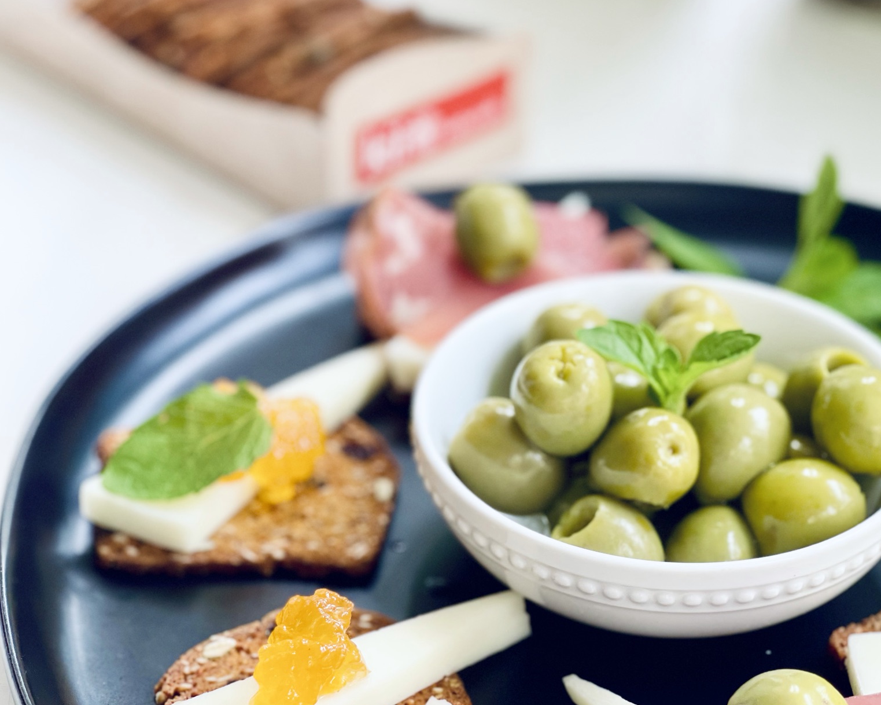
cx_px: 440
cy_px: 432
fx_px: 2190
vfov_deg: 18.3
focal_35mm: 84
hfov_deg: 22.7
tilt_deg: -34.6
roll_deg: -0.6
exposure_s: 1/121
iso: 80
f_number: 2.2
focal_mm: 7.5
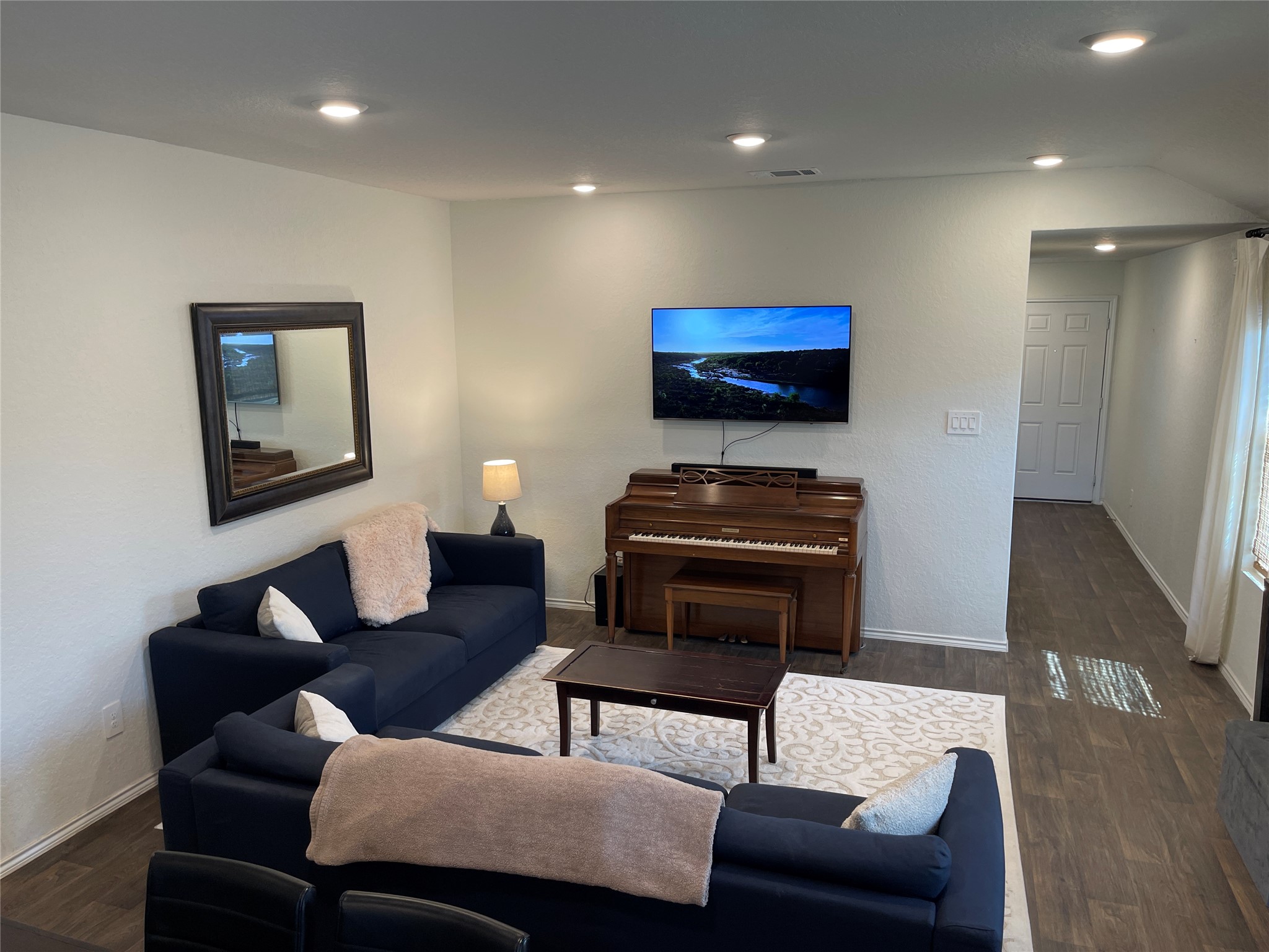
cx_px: 634
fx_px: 916
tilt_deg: -11.4
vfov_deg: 54.9
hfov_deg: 69.4
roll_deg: +0.4
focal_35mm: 25
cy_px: 476
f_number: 1.6
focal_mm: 5.1
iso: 64
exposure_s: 1/60
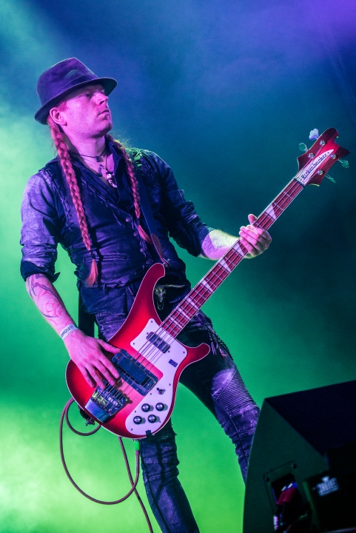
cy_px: 266
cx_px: 178
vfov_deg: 21.4
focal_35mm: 95
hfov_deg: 14.4
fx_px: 1407
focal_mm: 95
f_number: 4
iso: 3200
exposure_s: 1/125
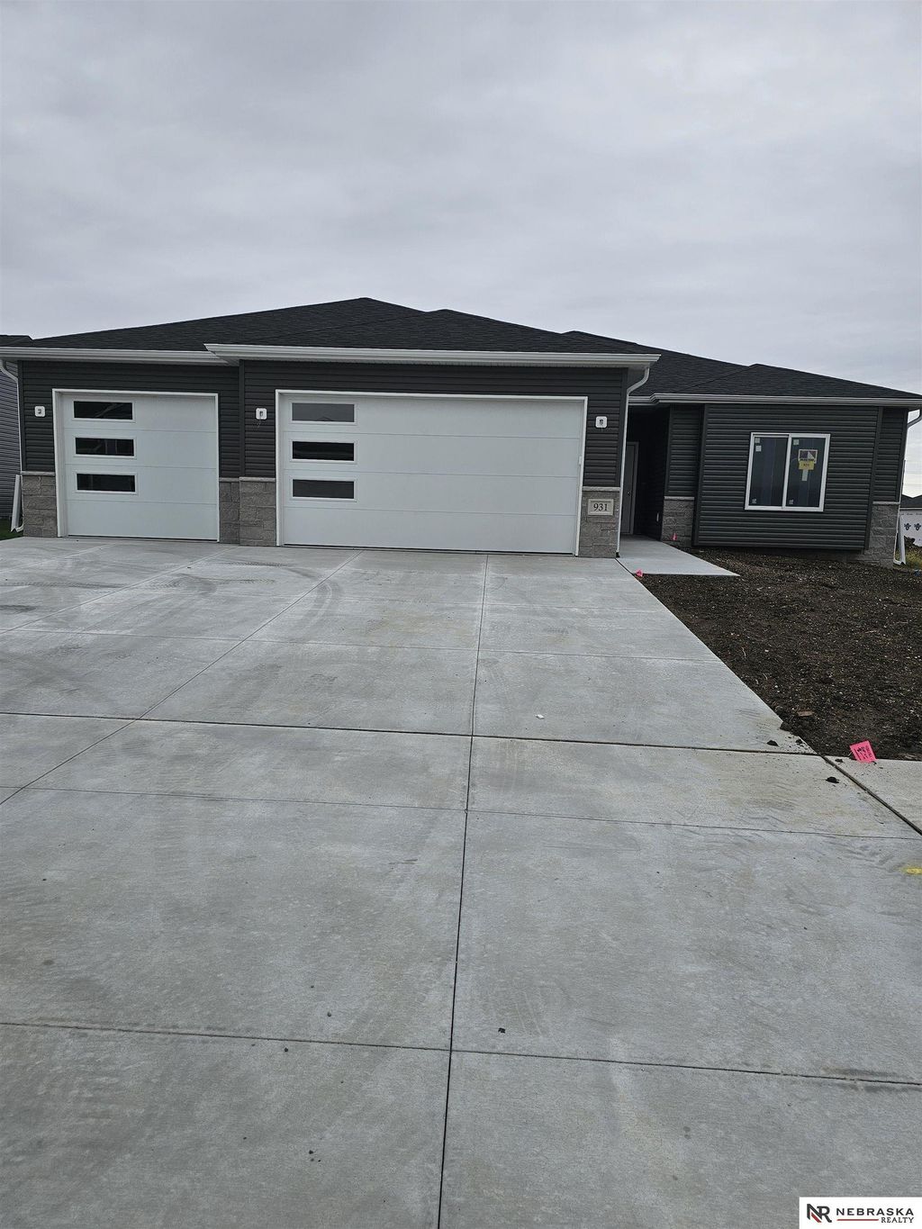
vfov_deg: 73.9
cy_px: 614
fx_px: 817
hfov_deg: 58.9
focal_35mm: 23
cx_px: 461
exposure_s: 1/684
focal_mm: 6.3
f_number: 1.7
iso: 10
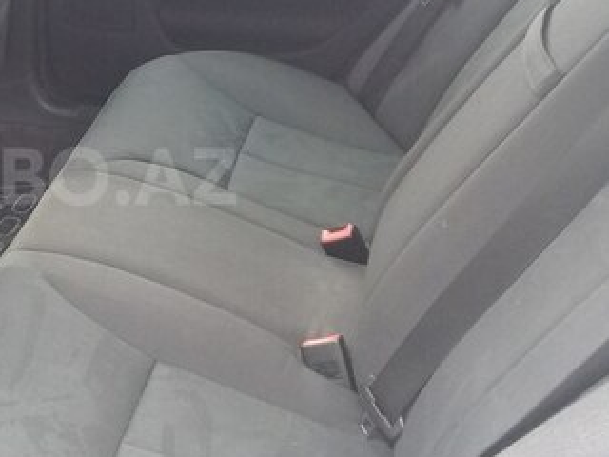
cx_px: 42
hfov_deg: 28.9
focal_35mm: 64
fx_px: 1126
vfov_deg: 22.9
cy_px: 176
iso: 64
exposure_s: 1/33
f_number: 2.2
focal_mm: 3.3
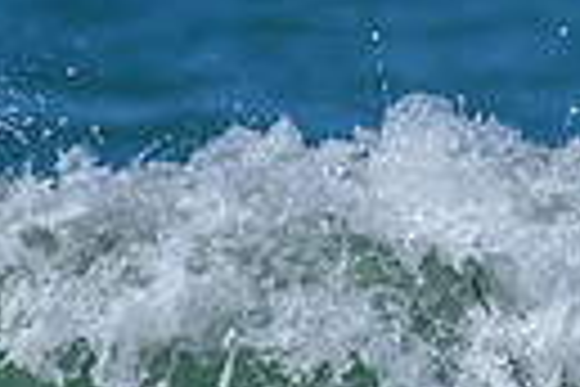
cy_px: 637
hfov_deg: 0.4
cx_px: 1084
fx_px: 81274
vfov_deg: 0.3
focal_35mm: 5045
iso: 1600
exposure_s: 1/4000
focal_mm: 1120
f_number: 9
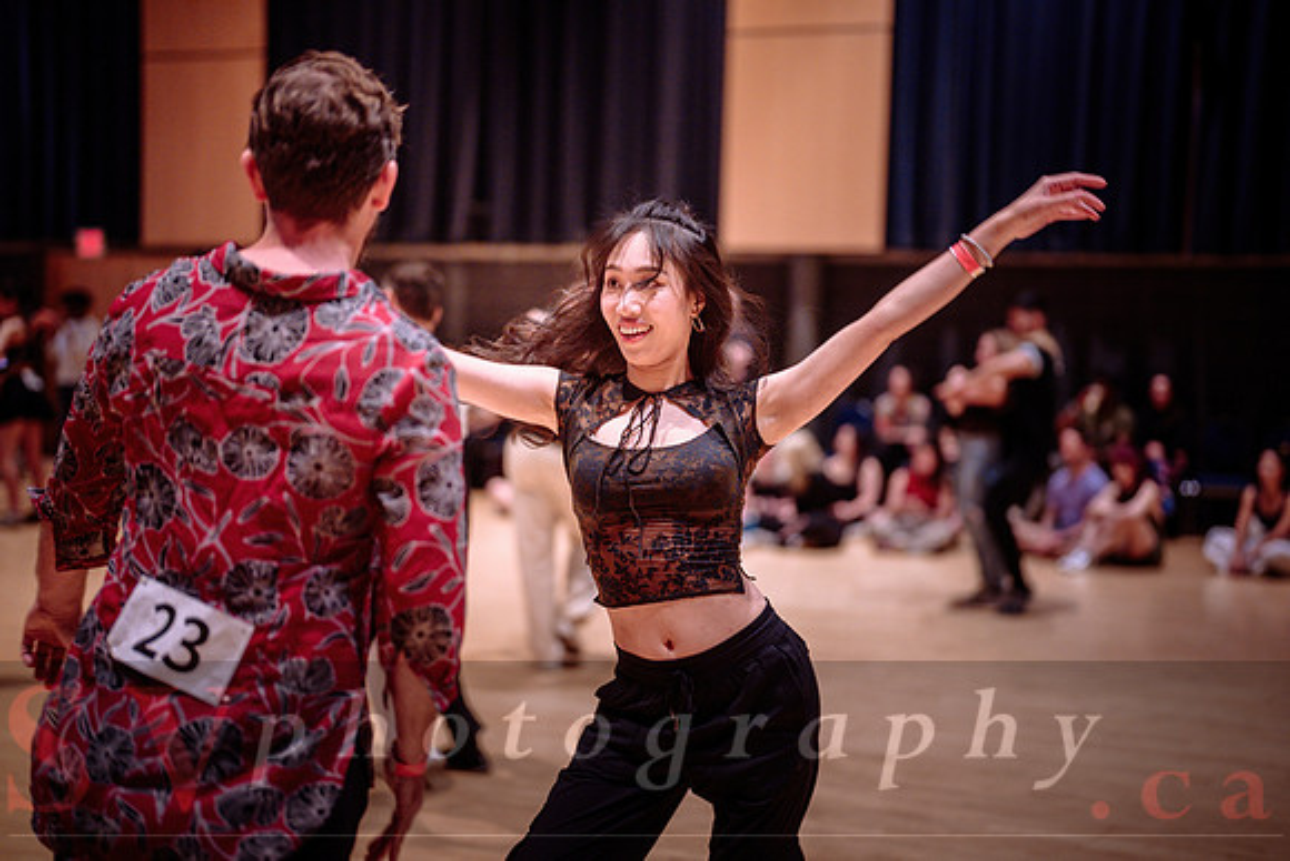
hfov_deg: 39.6
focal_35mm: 50
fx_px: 1792
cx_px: 645
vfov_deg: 27.0
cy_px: 430
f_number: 1.2
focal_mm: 50
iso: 1600
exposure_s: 1/200
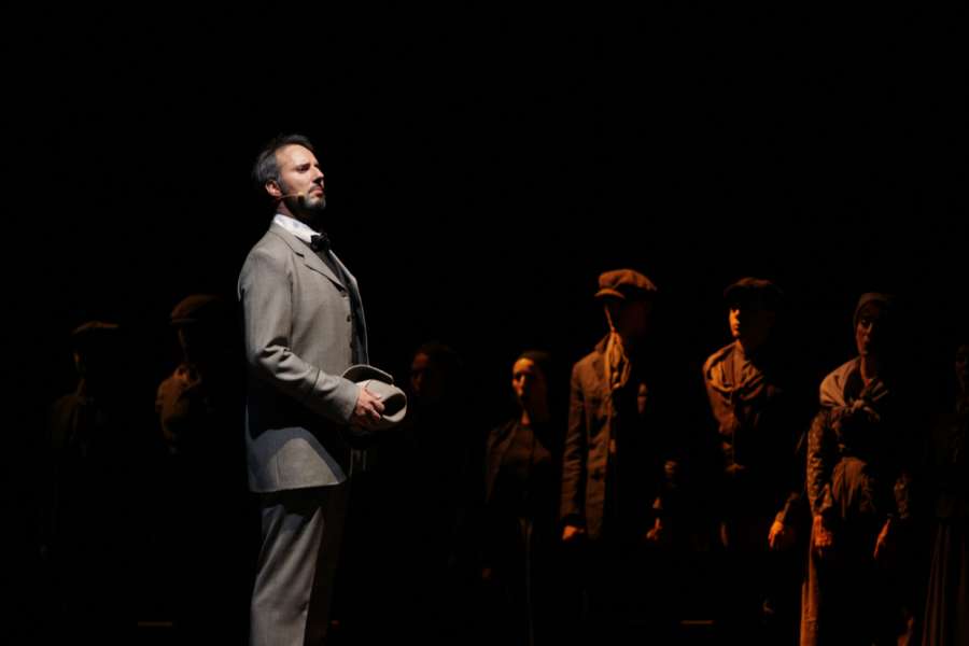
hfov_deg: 10.3
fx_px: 5383
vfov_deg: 6.9
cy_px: 323
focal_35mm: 200
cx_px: 484
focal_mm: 200
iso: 500
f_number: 2.8
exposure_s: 1/40
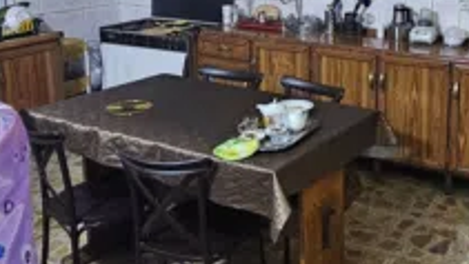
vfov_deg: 26.5
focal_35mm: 43
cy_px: 11
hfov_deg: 45.0
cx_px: 376
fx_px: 535
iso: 320
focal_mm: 2.2
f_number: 2.2
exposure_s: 1/33.3
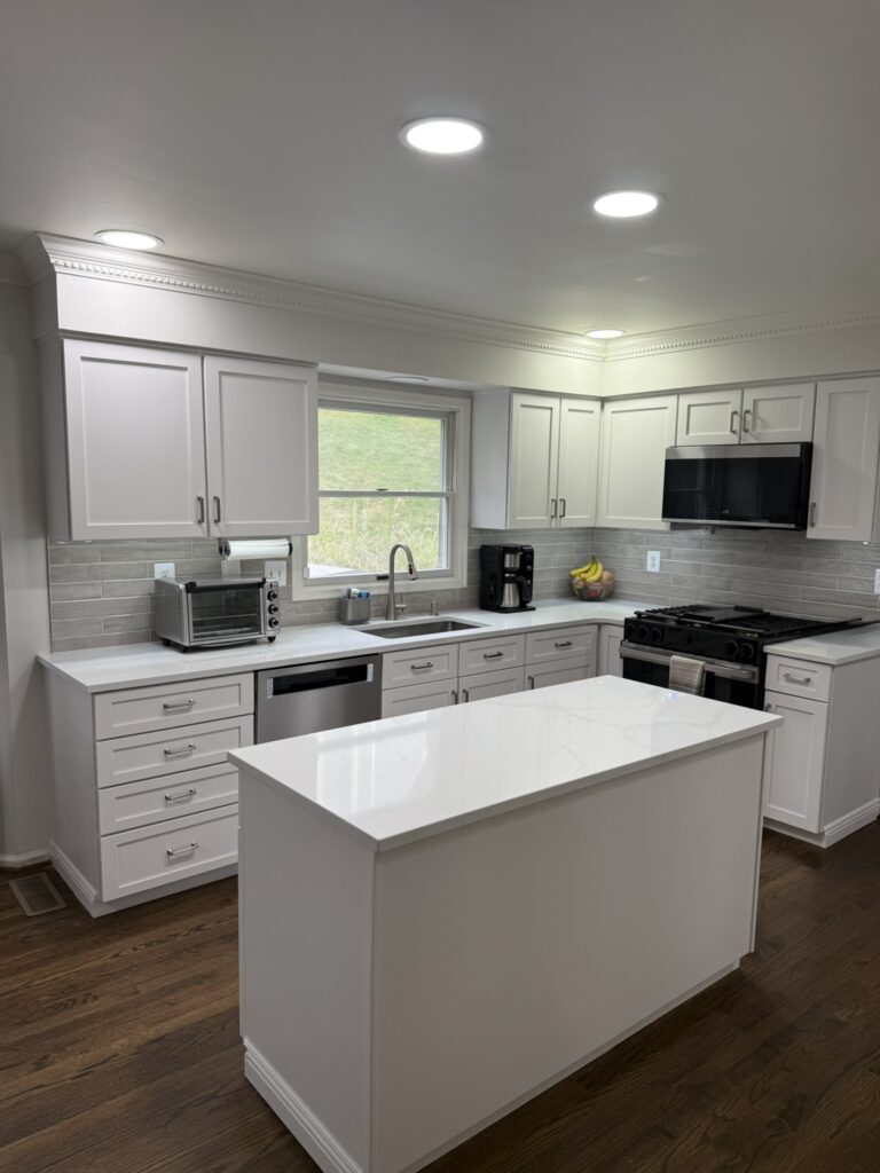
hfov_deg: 56.8
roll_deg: -0.7
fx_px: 813
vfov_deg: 71.6
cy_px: 586
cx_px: 440
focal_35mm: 24
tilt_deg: -6.0
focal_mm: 6.76
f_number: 1.78
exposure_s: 1/137
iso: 80
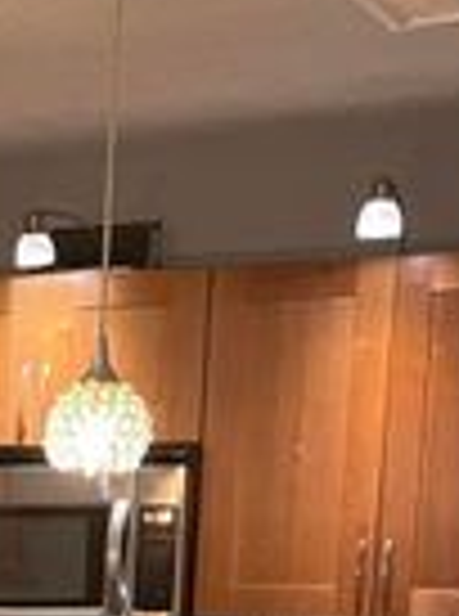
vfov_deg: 15.3
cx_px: -508
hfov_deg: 10.9
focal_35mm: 122
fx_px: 2167
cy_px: 852
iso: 125
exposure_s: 1/60
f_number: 1.6
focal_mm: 5.1
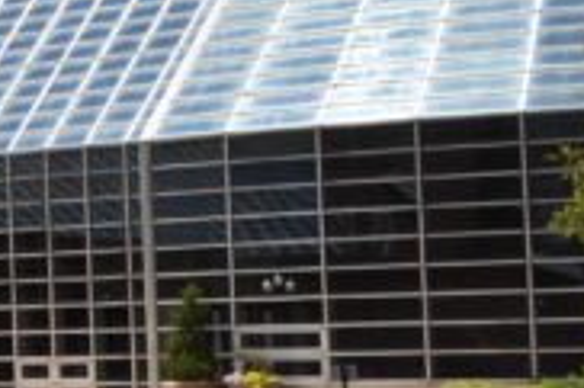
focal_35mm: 152
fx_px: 2464
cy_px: 96
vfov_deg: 9.0
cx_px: -998
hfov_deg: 10.7
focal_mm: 18
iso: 200
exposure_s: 1/400
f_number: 10
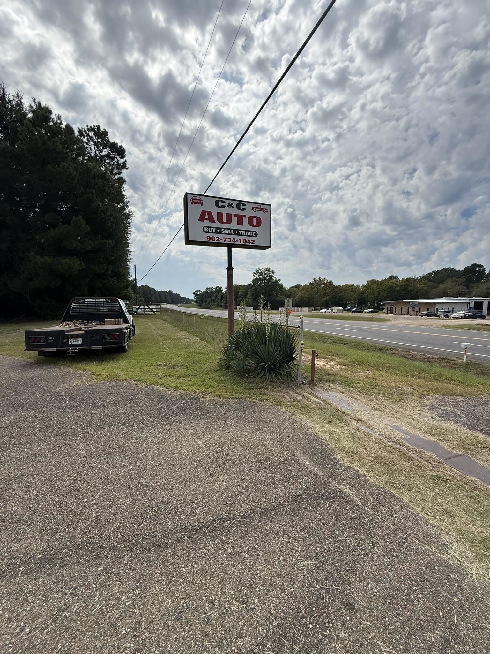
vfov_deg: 102.1
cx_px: 245
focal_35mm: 14
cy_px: 327
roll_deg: -0.7
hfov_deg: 85.7
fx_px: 264
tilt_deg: -3.8
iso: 50
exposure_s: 1/4149
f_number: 2.2
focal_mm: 2.22
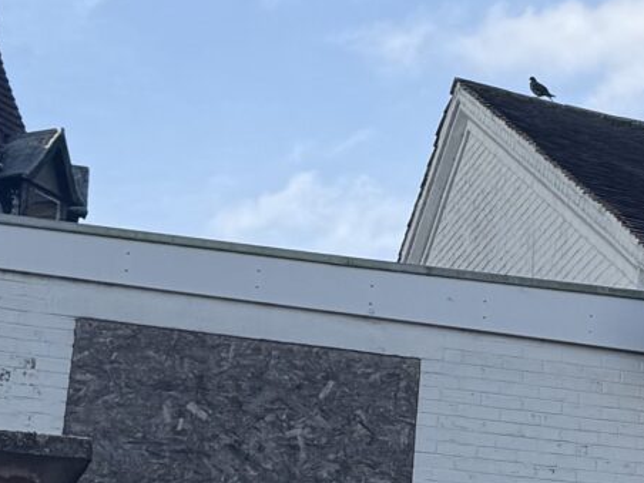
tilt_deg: +21.8
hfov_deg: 13.7
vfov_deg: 10.9
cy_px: 199
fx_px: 2530
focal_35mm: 136
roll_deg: +1.2
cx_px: 939
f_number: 1.78
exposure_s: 1/2833
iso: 80
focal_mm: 6.76
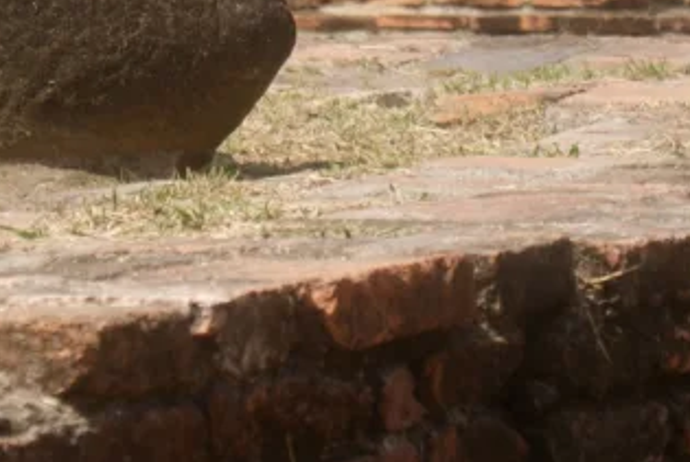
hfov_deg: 6.8
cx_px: -31
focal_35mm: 300
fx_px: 5758
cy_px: -147
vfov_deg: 4.6
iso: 100
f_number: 8
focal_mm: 70
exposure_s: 1/250
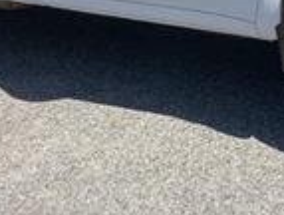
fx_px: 897
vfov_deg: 13.0
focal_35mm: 109
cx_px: 320
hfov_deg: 17.3
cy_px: -94
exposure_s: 1/1698
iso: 25
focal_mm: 3.3
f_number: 2.4
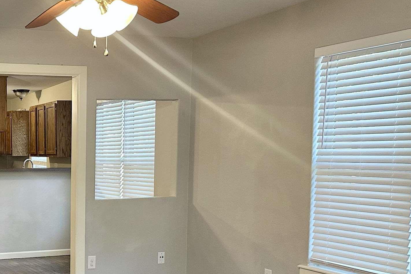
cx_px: 23
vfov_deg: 24.7
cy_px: 216
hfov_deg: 34.3
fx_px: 617
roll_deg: +0.0
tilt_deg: -4.9
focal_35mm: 54
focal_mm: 6.86
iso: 250
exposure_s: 1/60
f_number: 1.78
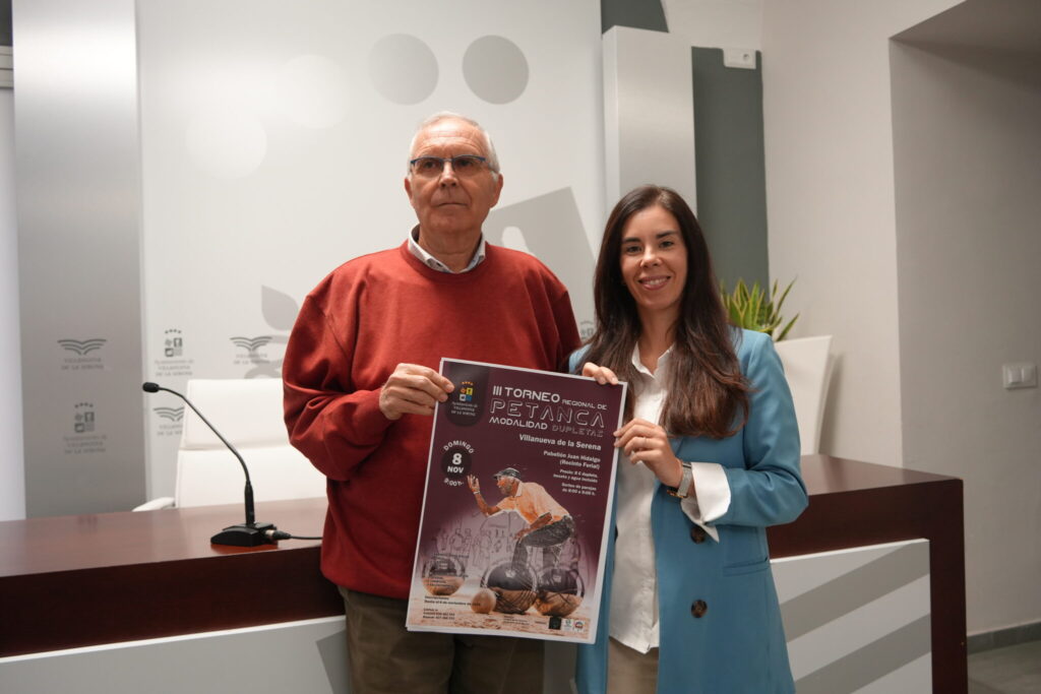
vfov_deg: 46.4
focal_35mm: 28
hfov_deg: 65.5
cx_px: 520
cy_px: 347
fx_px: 810
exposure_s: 1/160
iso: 1600
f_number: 4
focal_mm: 28
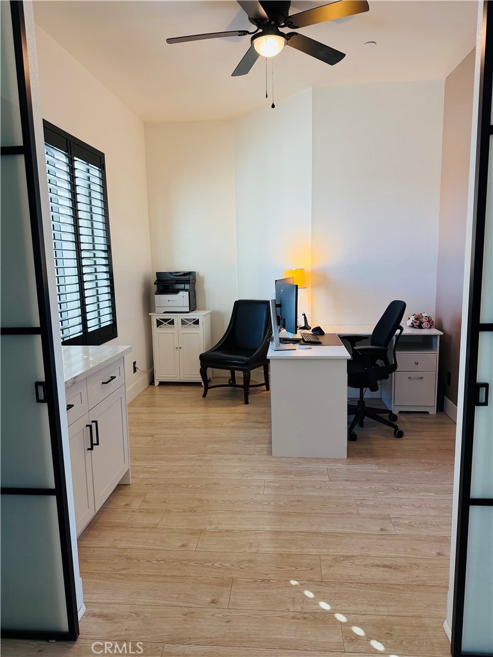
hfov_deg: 56.8
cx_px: 246
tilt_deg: -9.5
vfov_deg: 71.6
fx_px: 456
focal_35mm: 24
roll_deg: +1.0
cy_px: 328
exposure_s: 1/120
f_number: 1.78
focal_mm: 6.76
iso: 160
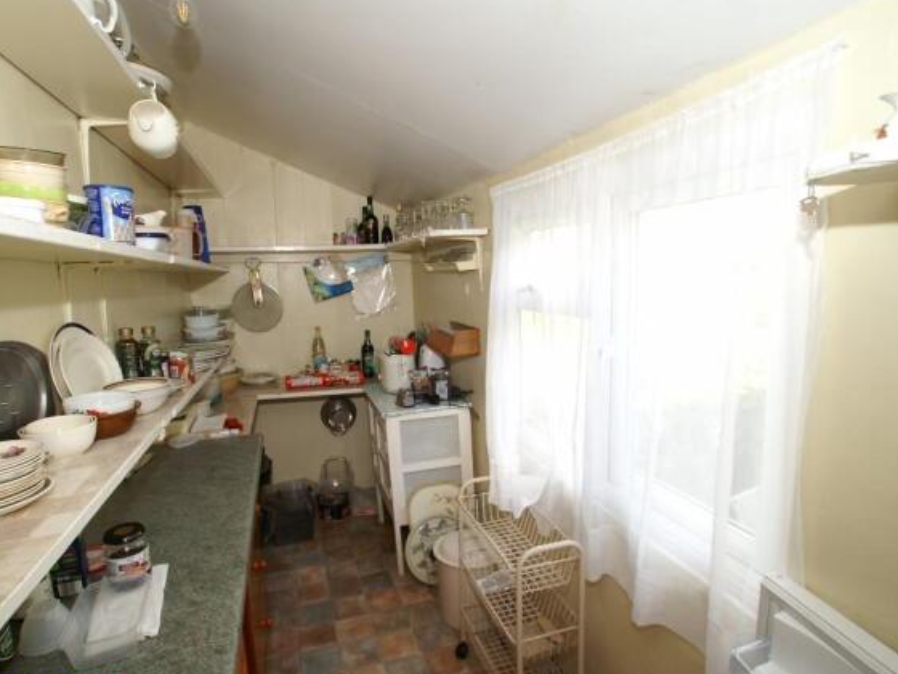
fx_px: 482
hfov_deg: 85.9
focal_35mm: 19
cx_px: 422
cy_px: 342
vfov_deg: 69.9
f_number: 4.5
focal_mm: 11
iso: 200
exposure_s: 1/80
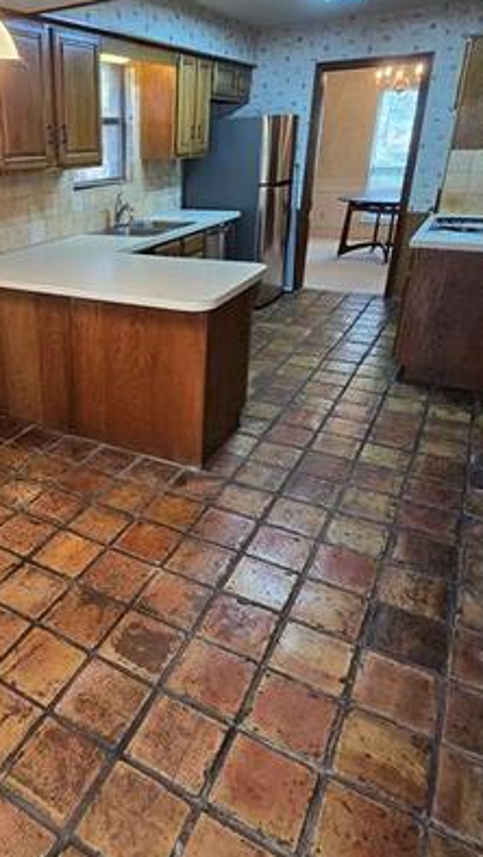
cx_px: 98
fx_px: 523
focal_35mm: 23
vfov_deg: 78.4
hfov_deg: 47.0
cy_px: 385
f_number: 2.2
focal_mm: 2.2
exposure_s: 1/60
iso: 160
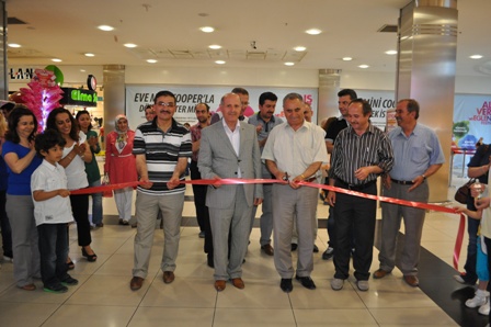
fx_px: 368
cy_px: 164
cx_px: 246
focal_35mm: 27
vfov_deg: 47.9
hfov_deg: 67.4
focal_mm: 18
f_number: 3.5
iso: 800
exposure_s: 1/60
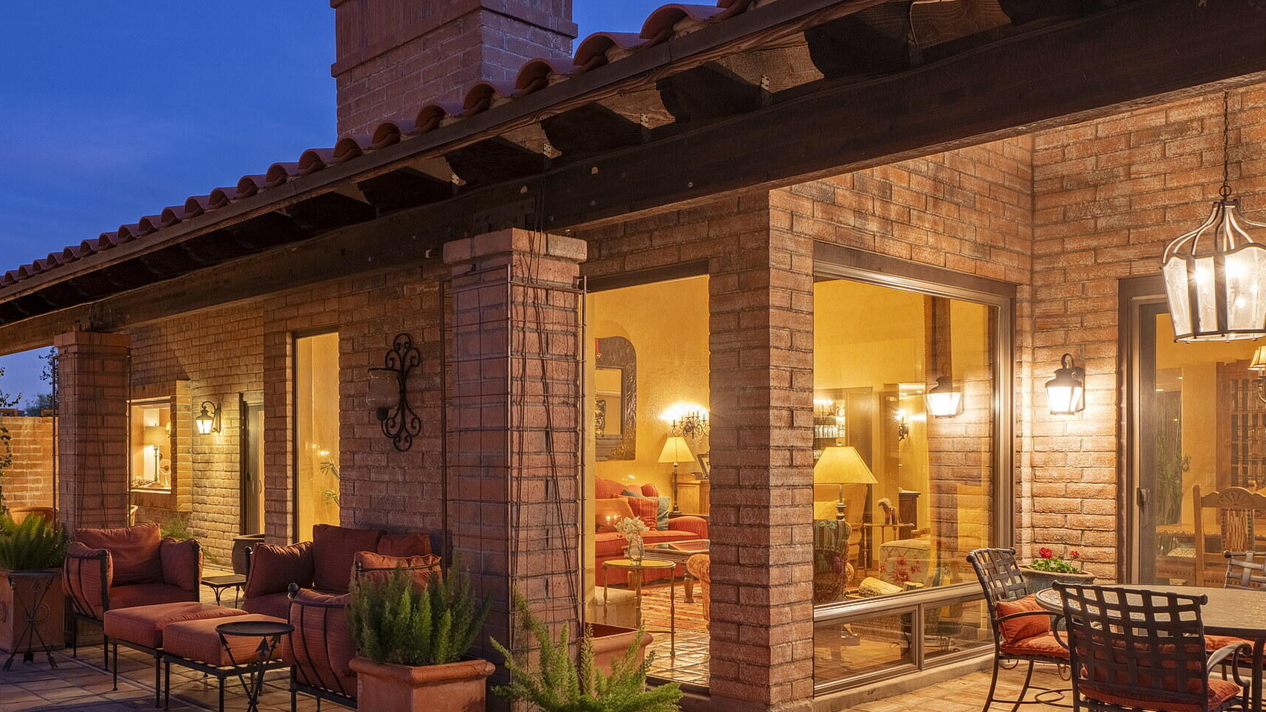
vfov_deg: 37.5
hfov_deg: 61.6
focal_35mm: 31
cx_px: 456
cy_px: 454
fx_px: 1041
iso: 200
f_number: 7.1
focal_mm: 18
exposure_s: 1/4
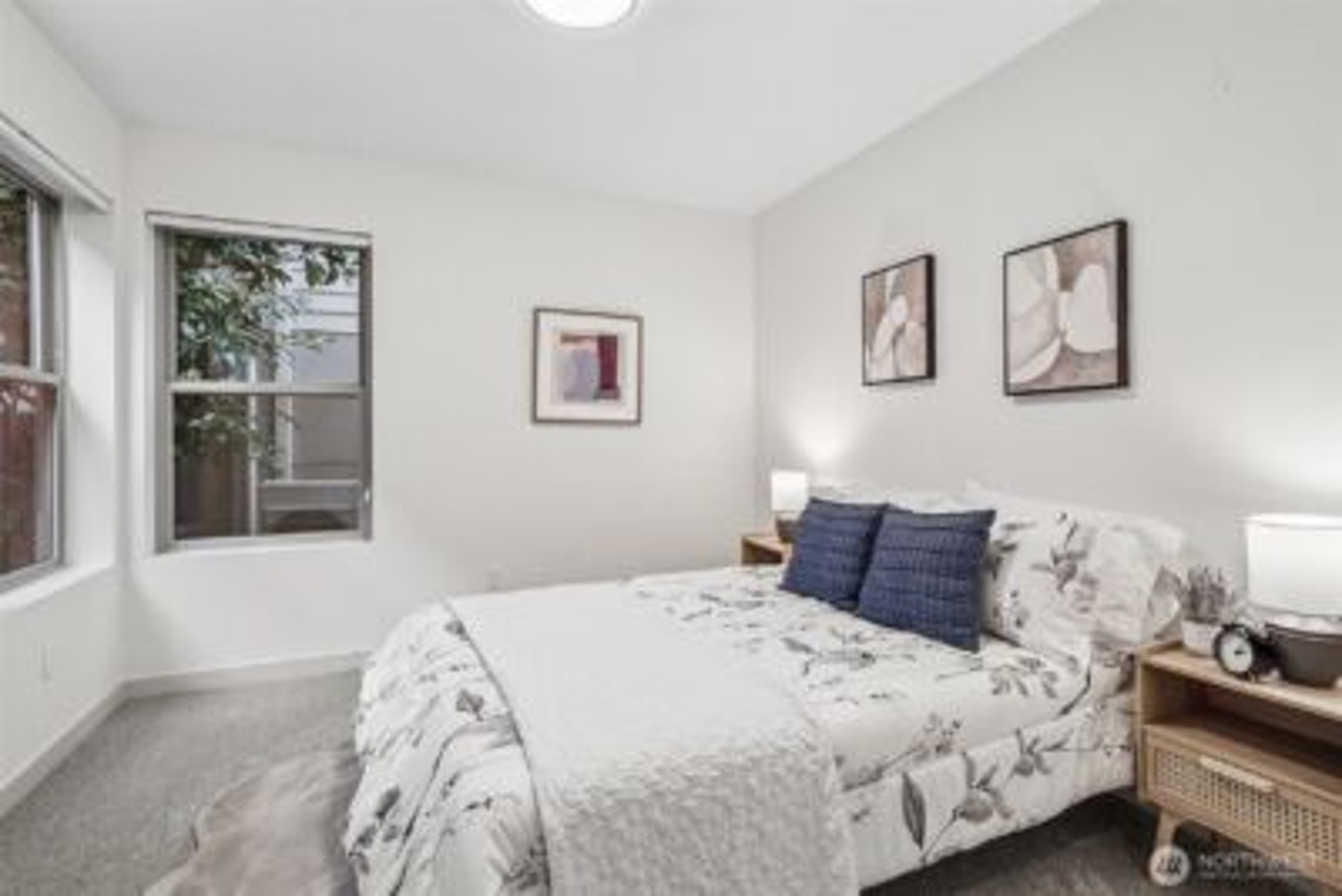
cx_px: 671
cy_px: 448
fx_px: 597
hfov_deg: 96.7
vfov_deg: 73.8
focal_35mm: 16
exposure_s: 1/40
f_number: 8
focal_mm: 16
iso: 1600
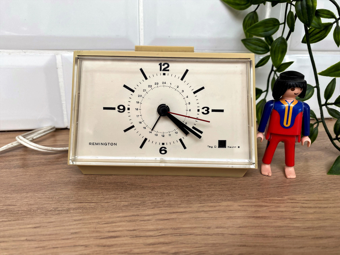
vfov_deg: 53.1
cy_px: 128
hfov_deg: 67.3
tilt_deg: -18.5
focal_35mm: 26
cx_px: 170
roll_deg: -0.8
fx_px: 255
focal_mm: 4.25
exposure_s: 1/126
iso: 32
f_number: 1.8
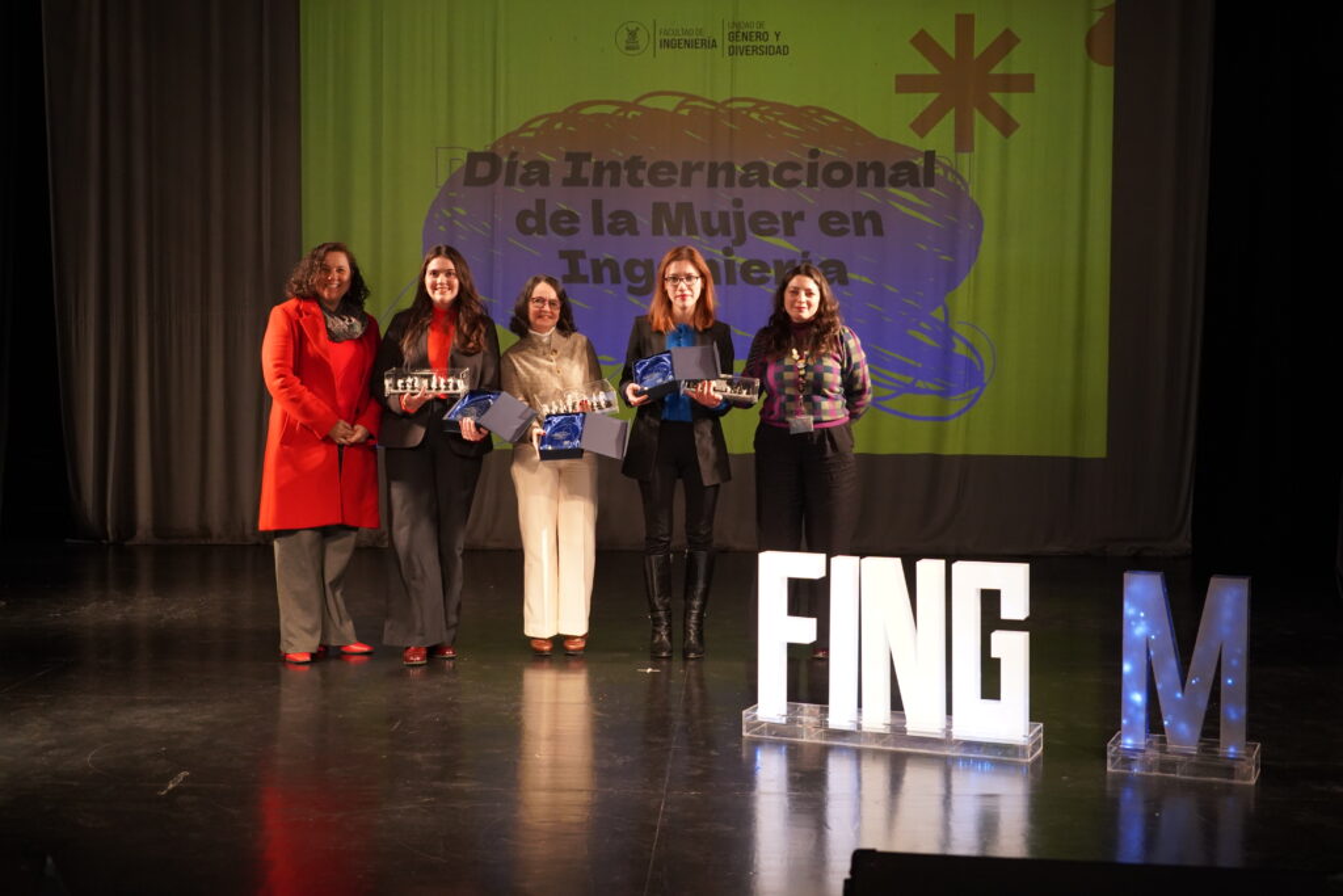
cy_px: 448
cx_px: 672
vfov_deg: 31.2
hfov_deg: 45.4
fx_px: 1604
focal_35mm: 43
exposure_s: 1/160
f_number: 4.5
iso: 4000
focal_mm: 43
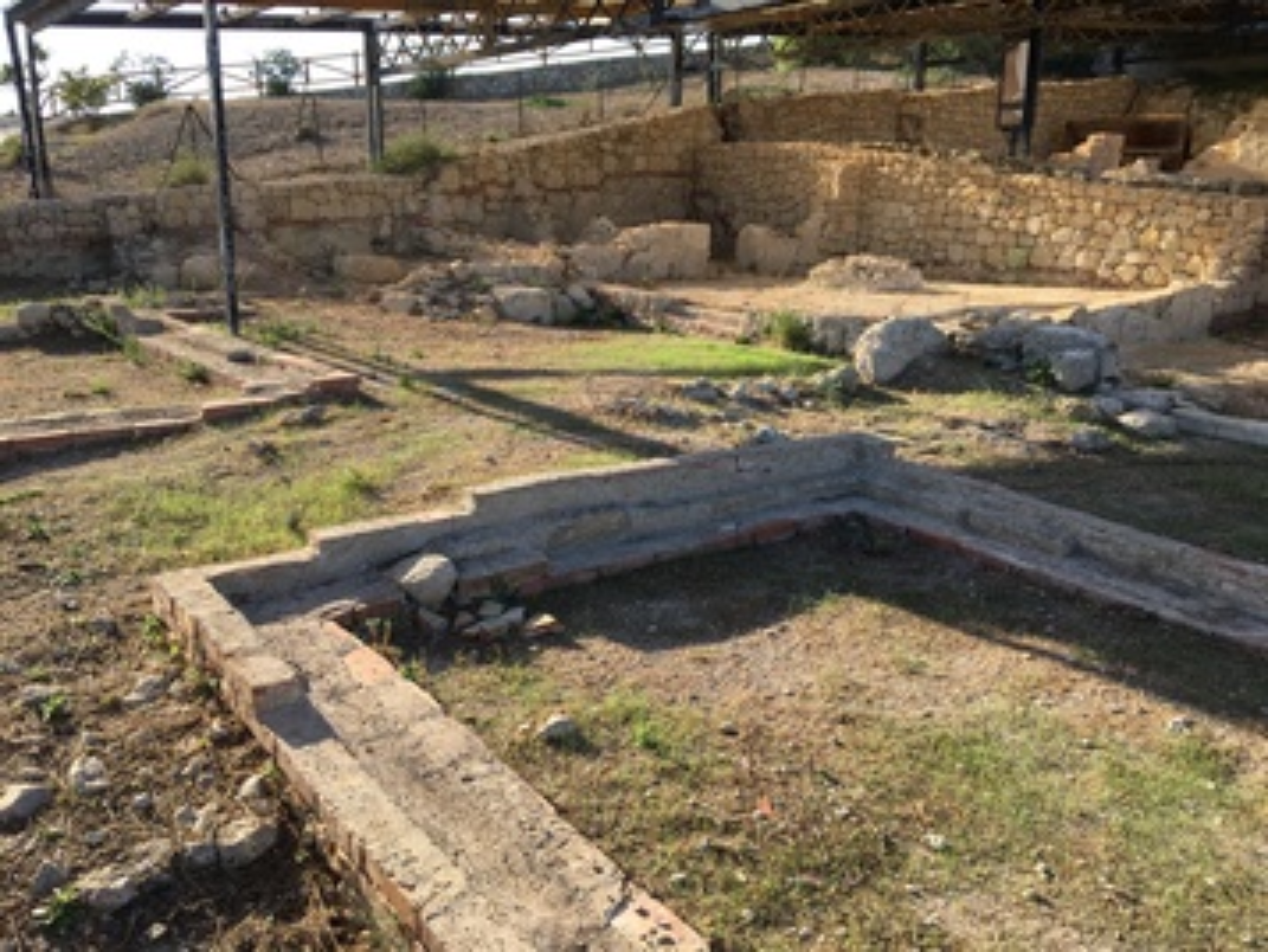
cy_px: 476
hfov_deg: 61.6
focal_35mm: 29
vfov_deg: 48.3
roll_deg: -0.1
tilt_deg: -13.5
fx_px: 1063
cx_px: 634
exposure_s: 1/674
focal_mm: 4.15
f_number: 2.2
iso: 25
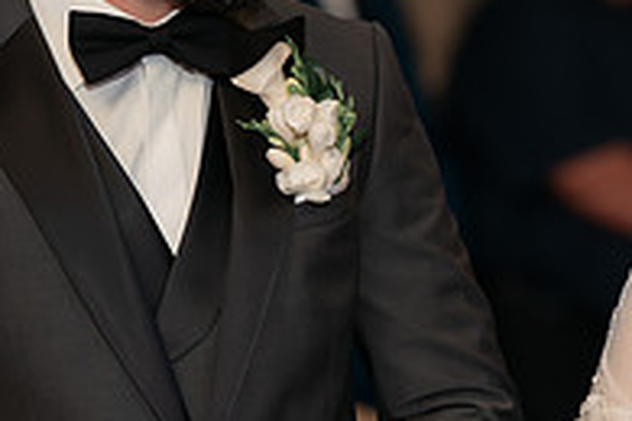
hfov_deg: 8.1
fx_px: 4441
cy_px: 198
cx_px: 457
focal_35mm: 253
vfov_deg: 5.4
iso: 1600
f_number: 2
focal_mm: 85
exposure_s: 1/200
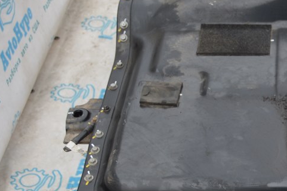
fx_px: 789
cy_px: 161
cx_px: 299
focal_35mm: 99
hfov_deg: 19.9
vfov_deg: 13.7
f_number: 5.6
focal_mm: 31
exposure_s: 1/125
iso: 140
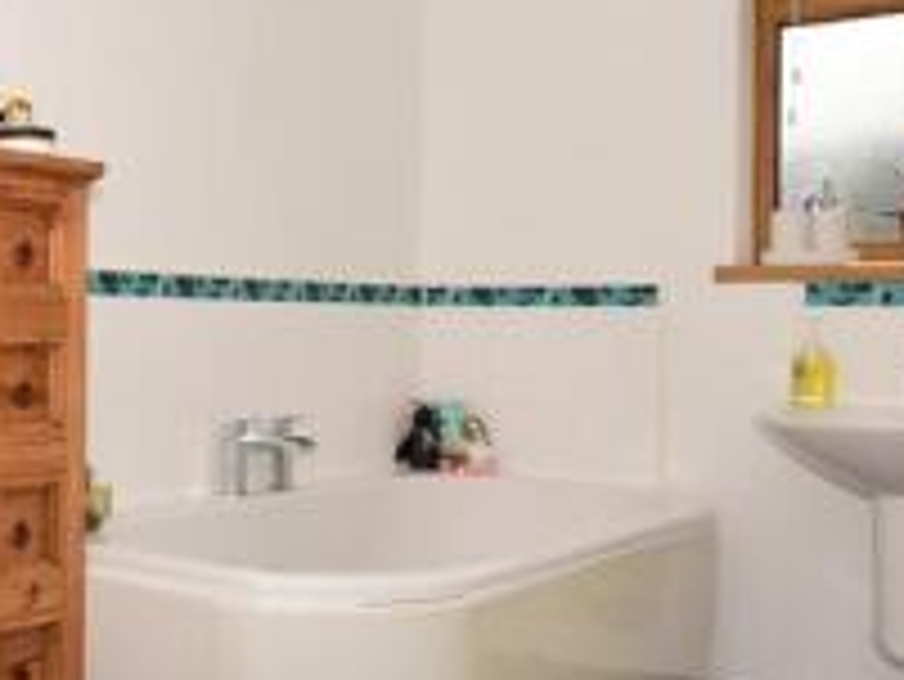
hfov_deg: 33.7
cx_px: -148
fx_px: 1228
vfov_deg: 30.9
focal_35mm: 47
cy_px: 313
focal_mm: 10
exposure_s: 1/200
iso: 400
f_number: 18
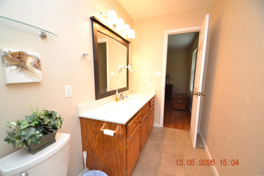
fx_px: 110
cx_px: 132
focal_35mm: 15
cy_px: 88
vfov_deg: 77.3
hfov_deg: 100.4
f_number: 3.5
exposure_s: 1/60
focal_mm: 10
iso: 900
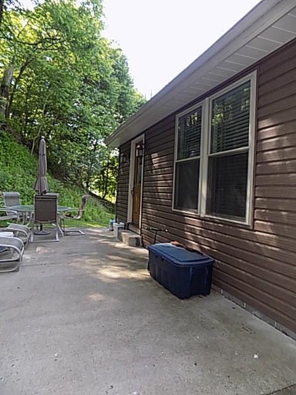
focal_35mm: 23
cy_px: 198
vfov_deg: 73.9
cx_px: 148
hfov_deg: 58.9
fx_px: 262
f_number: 3.1
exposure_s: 1/40
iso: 80
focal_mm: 4
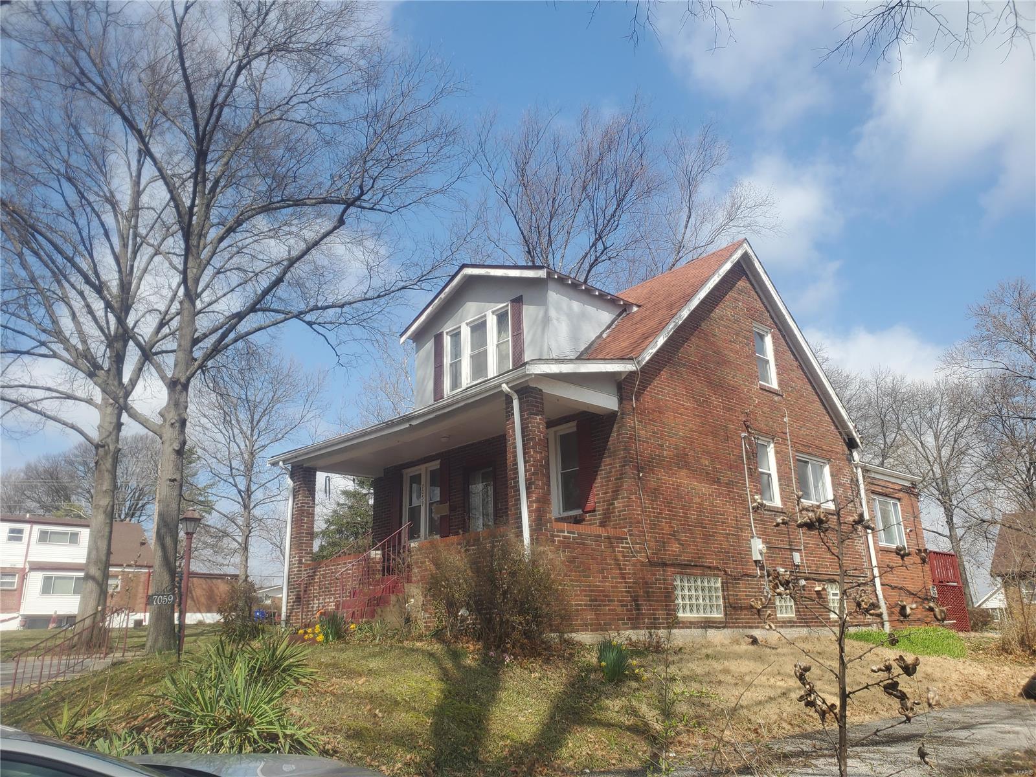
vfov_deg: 53.1
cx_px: 518
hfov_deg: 67.3
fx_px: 778
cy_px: 388
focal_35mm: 26
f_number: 2.4
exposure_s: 1/1199
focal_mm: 4.3
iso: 50
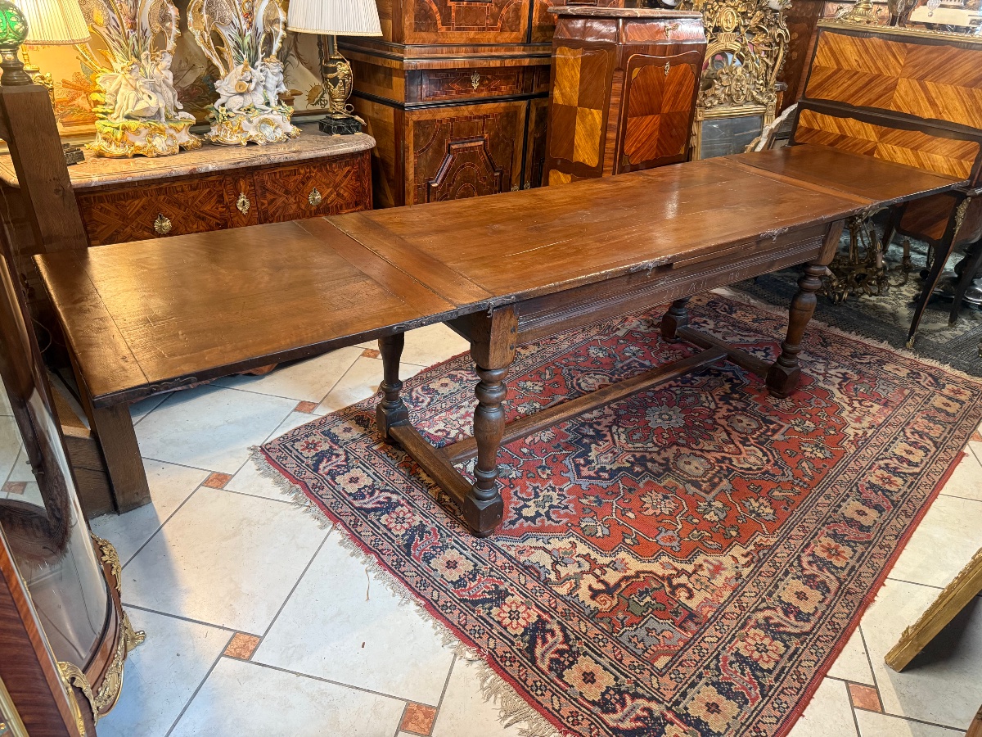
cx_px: 491
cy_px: 368
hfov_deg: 71.6
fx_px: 681
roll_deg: -3.1
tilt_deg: -29.3
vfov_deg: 56.8
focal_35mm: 24
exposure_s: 1/50
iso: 400
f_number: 1.78
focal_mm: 6.76
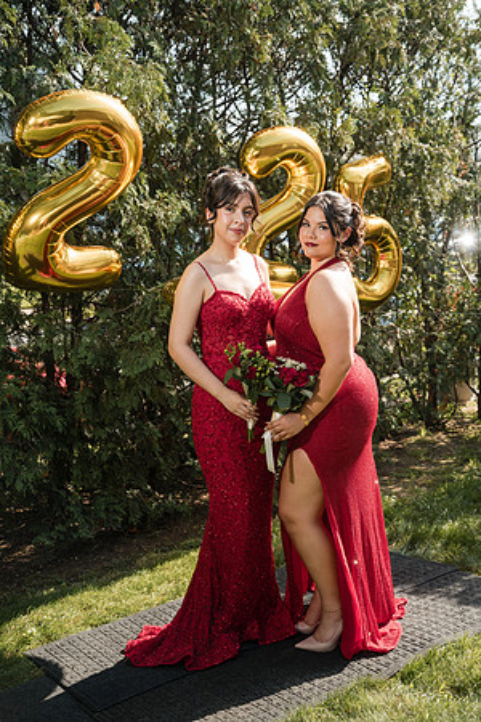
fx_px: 902
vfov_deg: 43.6
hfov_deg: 29.9
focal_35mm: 45
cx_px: 240
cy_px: 361
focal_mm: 45
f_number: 5
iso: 160
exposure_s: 1/250
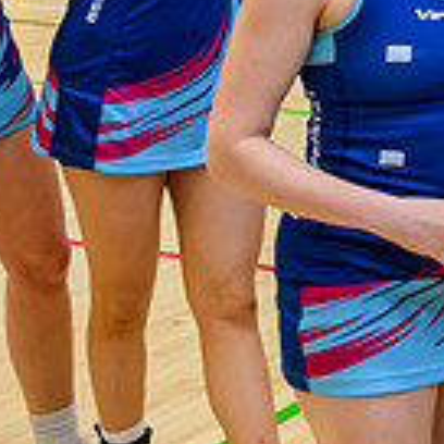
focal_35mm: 127
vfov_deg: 13.4
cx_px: 895
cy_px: -73
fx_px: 1843
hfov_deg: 12.2
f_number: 3.2
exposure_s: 1/800
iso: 2000
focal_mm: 35
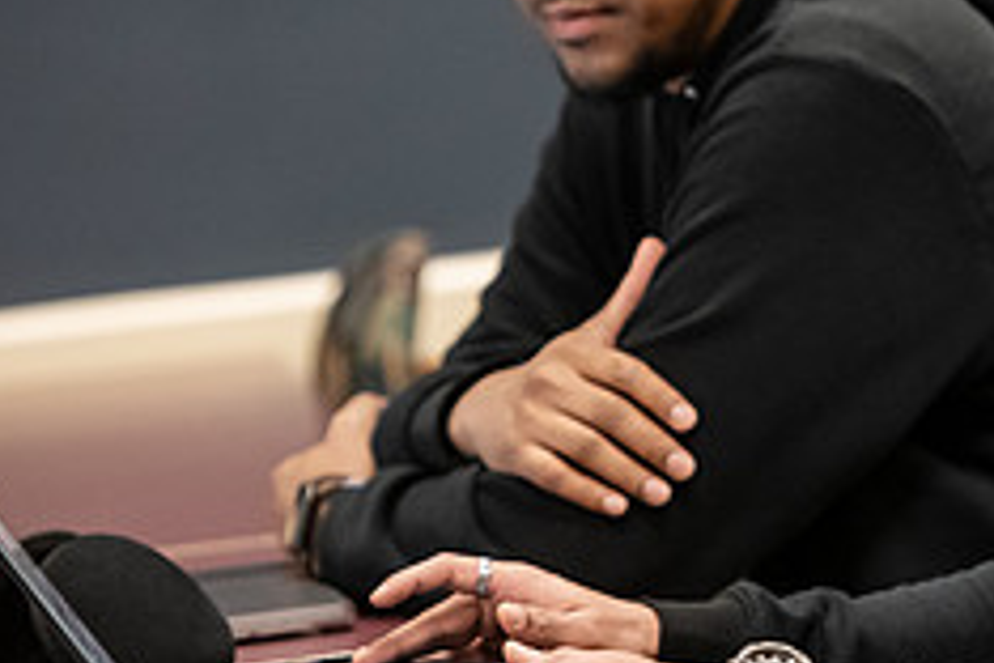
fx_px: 10933
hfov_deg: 5.2
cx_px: 1007
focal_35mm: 396
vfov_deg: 3.5
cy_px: 176
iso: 3200
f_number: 2.8
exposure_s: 1/200
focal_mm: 160
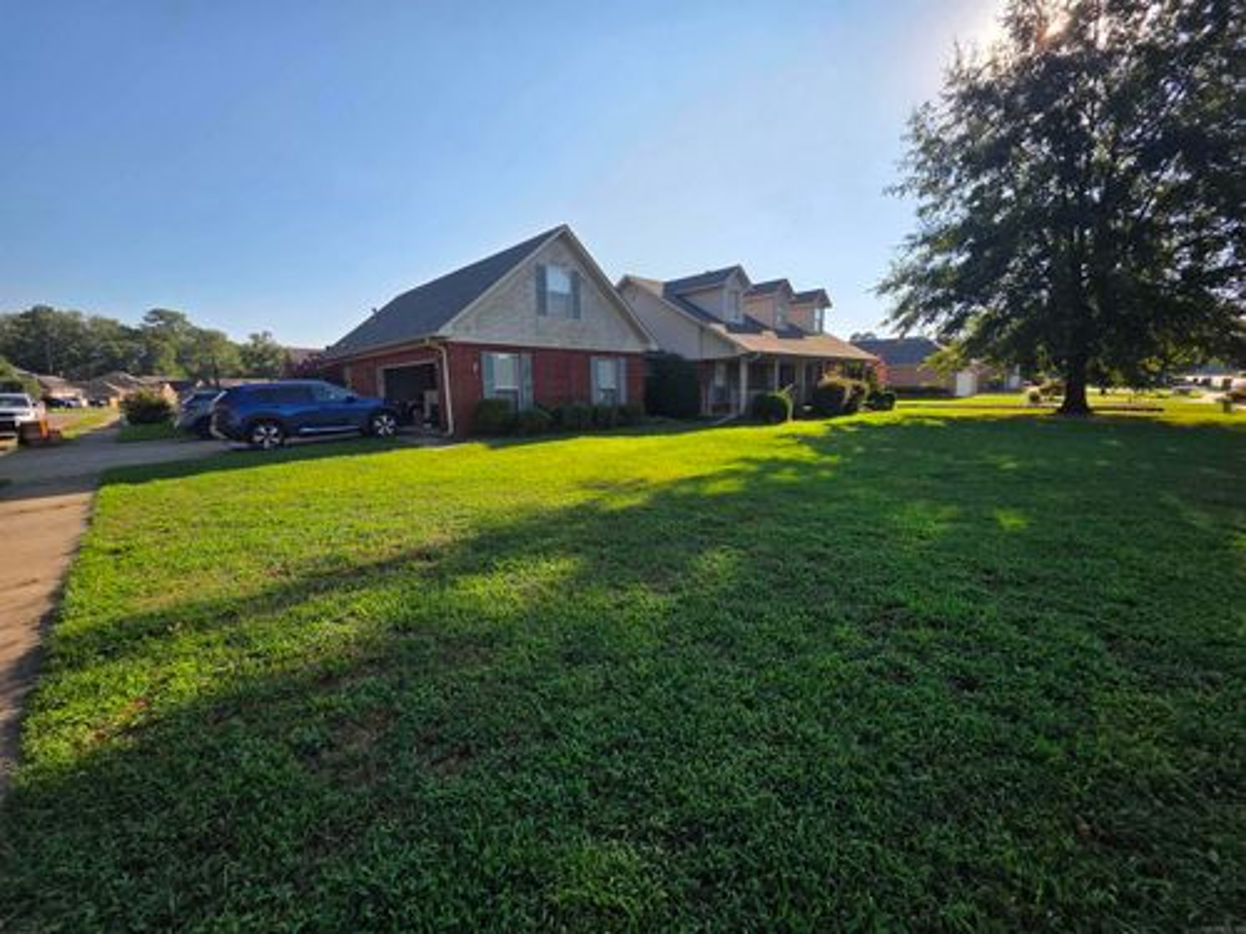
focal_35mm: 13
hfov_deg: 106.2
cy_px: 467
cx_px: 623
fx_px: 468
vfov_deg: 89.9
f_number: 1.9
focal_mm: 2.2
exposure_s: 1/1894
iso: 40
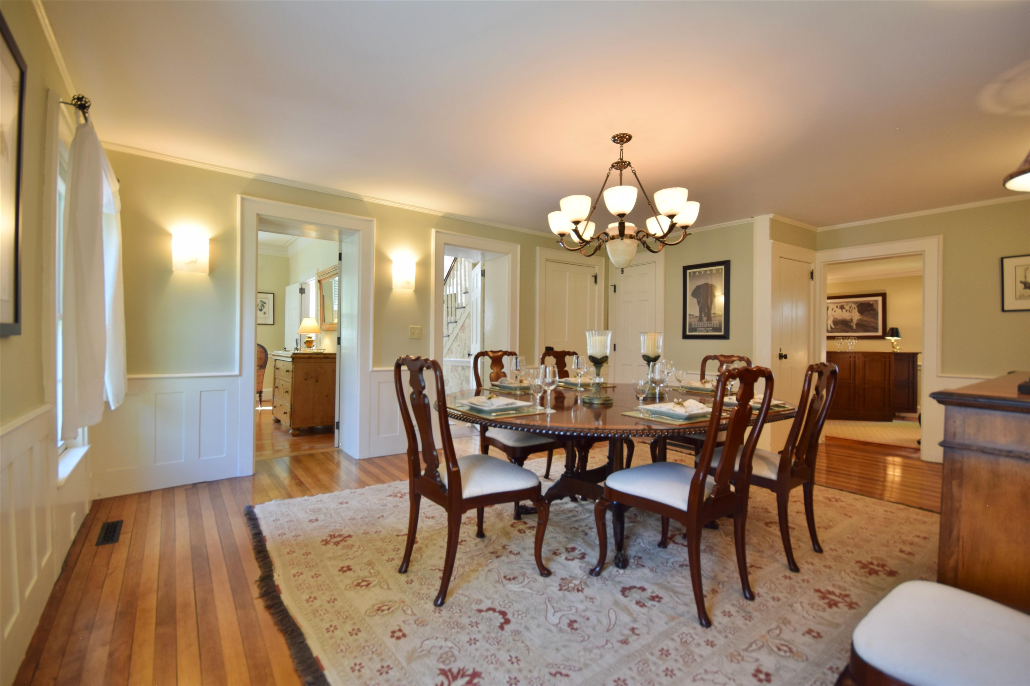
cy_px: 343
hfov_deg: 100.4
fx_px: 429
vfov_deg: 77.3
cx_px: 515
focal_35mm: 15
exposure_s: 1/10
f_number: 6.3
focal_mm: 10
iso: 200
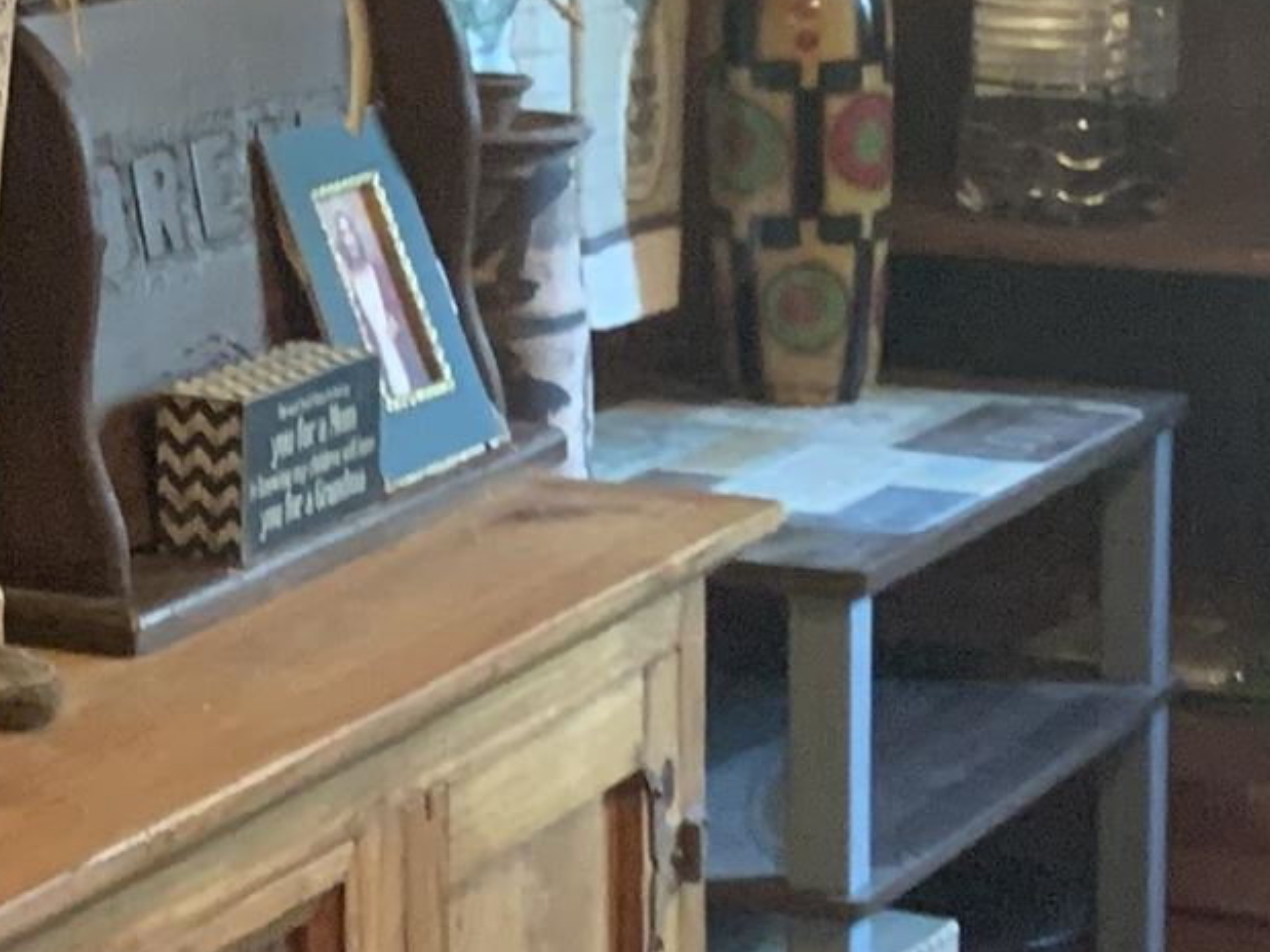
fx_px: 4732
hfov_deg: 14.6
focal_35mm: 129
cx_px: -388
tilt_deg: -3.3
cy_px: 8
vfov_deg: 11.4
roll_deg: +2.0
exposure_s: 1/40
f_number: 1.8
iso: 400
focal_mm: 4.25
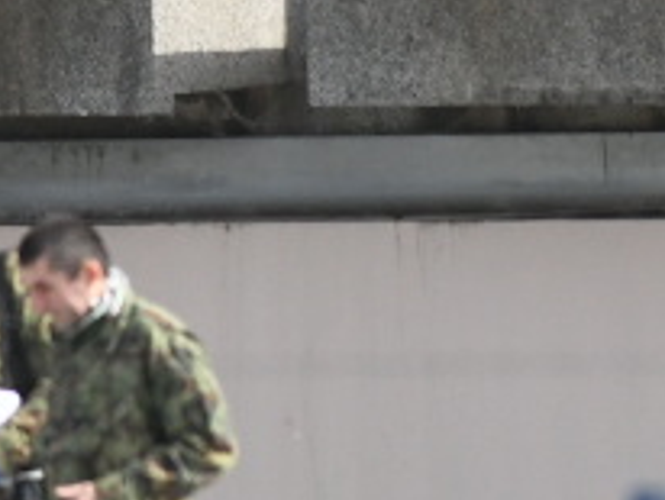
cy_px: -465
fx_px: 43602
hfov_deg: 0.9
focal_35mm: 2267
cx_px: -1033
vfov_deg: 0.7
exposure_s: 1/8000
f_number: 4
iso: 1000
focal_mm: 300
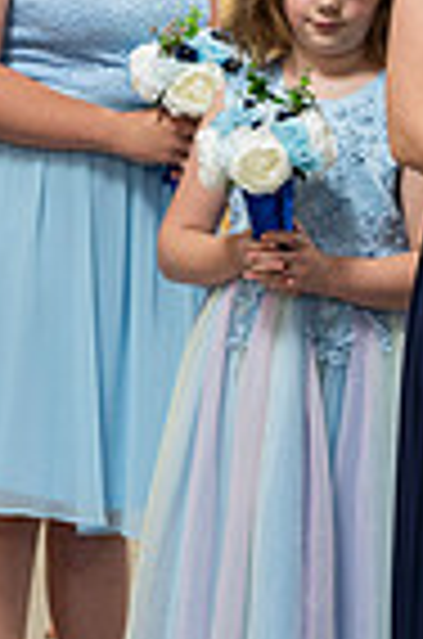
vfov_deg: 7.6
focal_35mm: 270
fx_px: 4782
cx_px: 328
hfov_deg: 5.1
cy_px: 176
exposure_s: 1/125
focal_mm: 85
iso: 640
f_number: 3.5
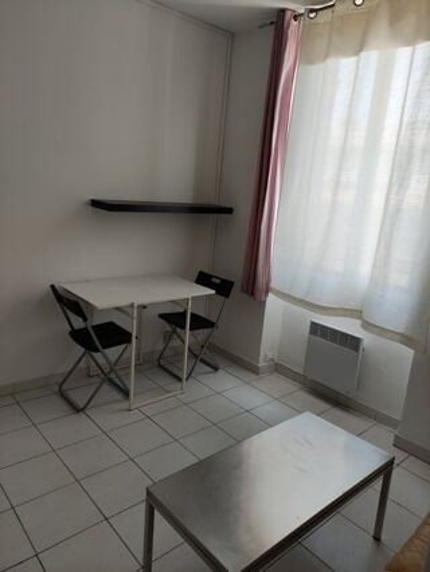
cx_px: 215
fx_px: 414
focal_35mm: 25
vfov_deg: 69.4
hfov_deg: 54.9
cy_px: 286
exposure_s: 1/103
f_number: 1.89
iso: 100
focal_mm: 5.43
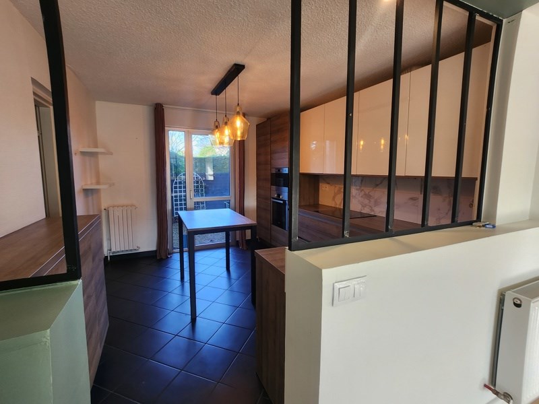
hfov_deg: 106.2
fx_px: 202
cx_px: 270
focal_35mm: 13
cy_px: 202
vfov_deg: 89.9
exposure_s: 1/50
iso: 50
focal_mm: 1.7
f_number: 2.2
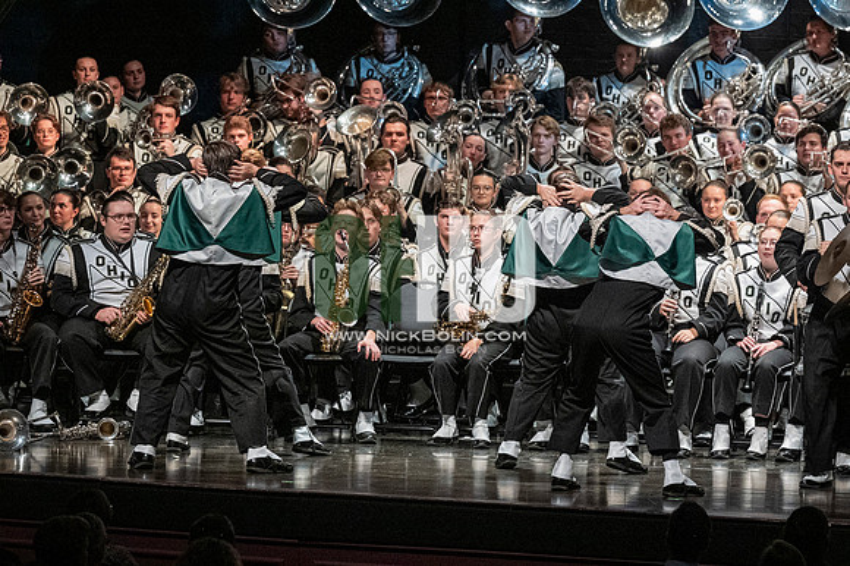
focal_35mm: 225
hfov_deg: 9.2
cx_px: 425
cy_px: 283
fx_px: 5309
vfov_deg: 6.1
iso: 4000
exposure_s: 1/500
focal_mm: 150
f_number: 4
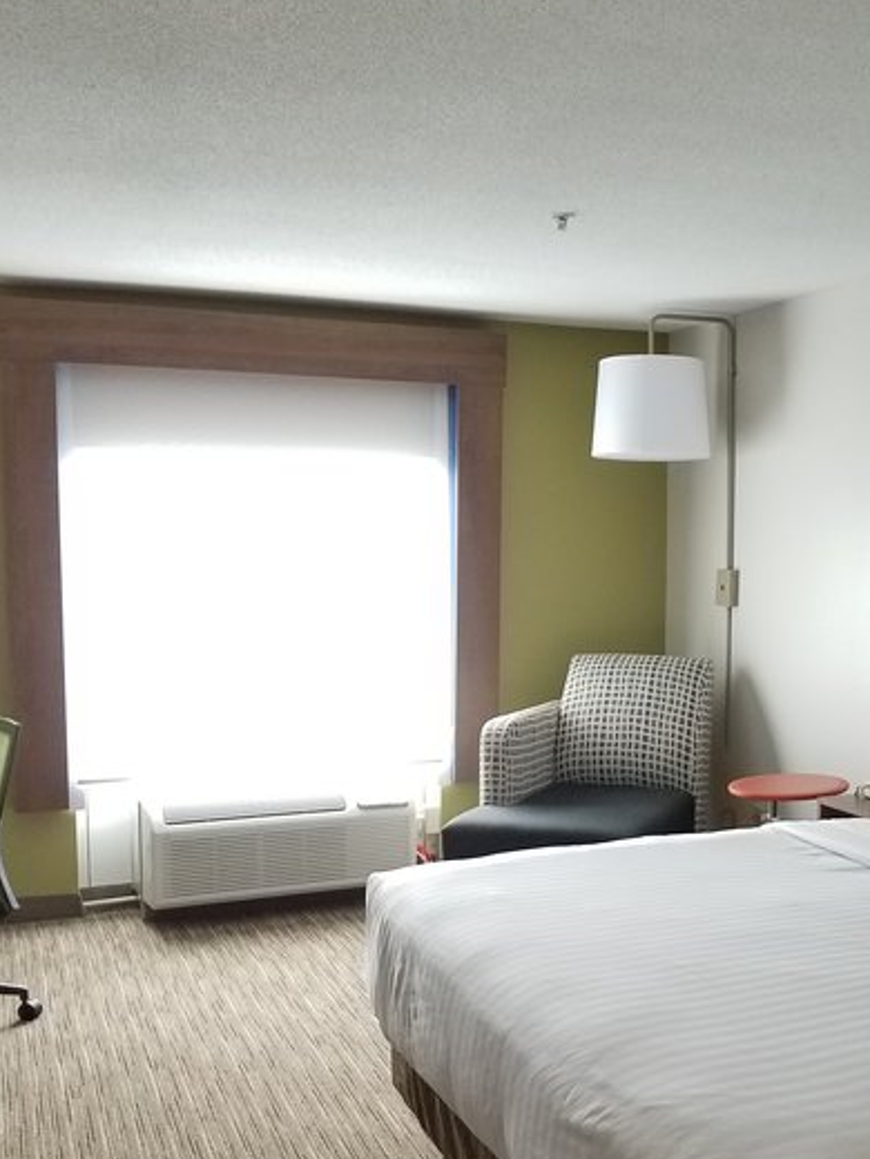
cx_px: 602
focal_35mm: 40
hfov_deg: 35.5
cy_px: 646
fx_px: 1340
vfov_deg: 46.7
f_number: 1.7
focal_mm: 4.2
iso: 160
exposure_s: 1/60
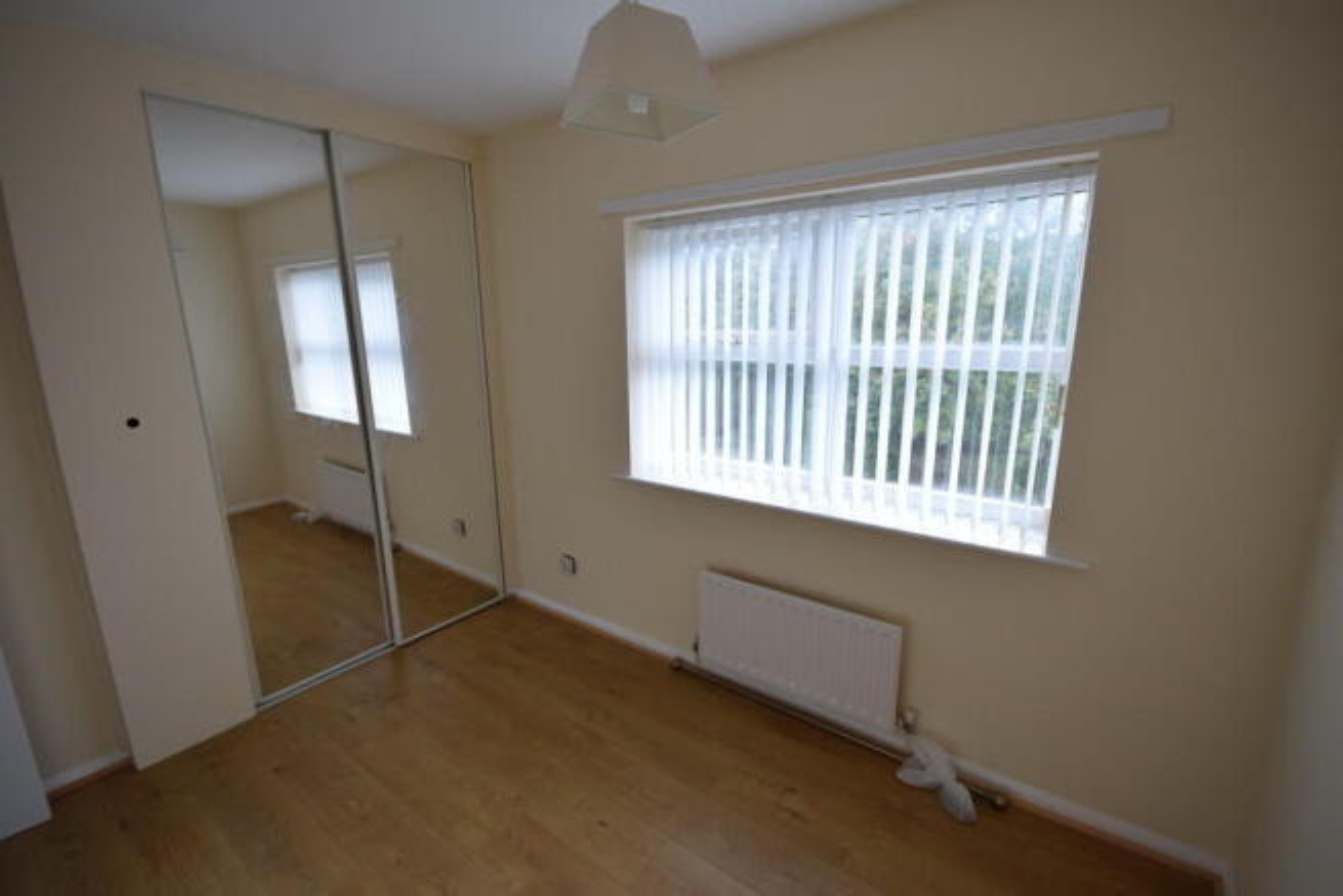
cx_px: 672
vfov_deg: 77.4
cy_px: 448
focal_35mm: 15
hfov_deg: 100.4
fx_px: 560
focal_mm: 10
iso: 400
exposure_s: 1/125
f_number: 5.6
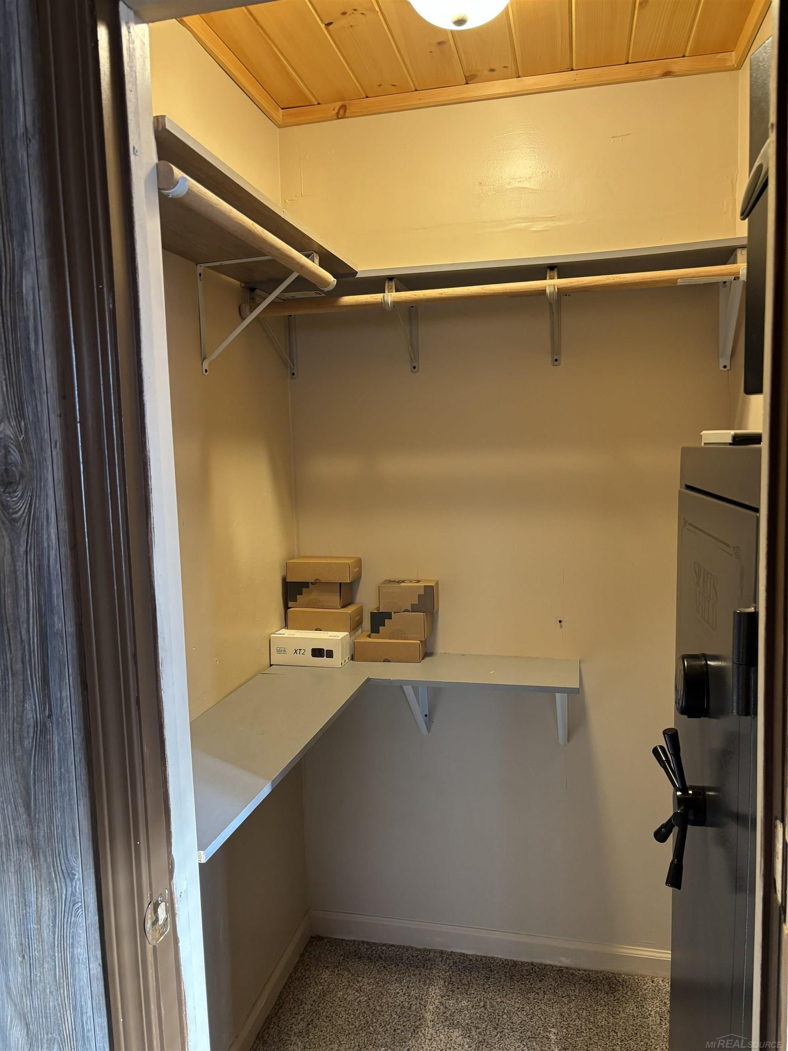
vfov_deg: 67.3
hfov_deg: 53.1
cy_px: 526
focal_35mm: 26
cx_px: 394
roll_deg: +0.9
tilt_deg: -7.6
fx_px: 789
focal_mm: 5.96
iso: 200
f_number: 1.6
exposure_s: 1/60
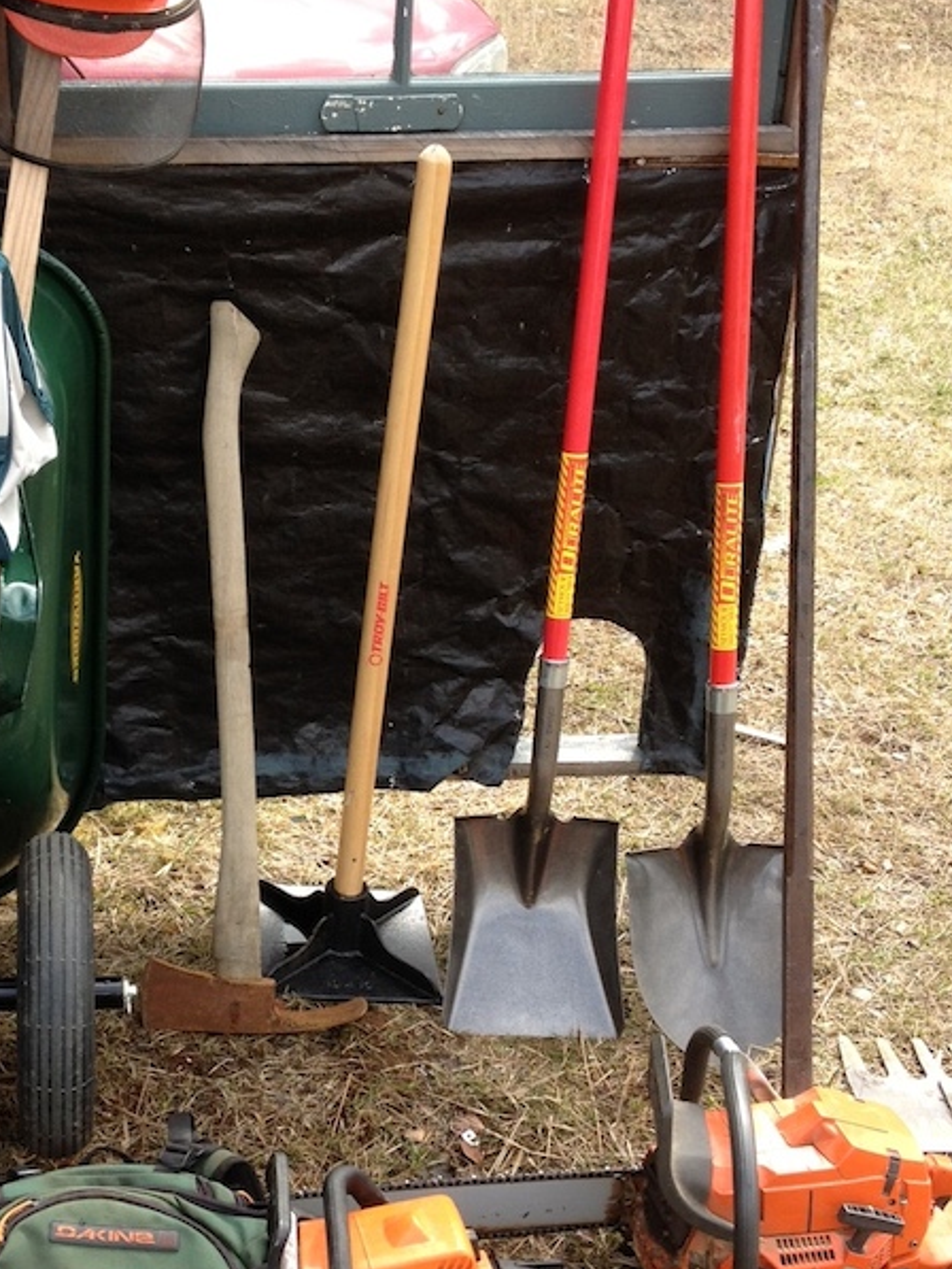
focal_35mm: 60
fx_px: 2199
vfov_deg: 32.2
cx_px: 223
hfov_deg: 24.1
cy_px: 695
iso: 64
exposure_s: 1/295
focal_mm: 4.28
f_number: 2.4
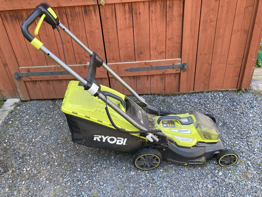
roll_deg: +3.2
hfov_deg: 63.4
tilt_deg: -31.7
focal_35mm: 28
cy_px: 98
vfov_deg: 49.7
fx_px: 212
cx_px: 131
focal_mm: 3.99
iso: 50
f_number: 1.8
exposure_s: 1/121
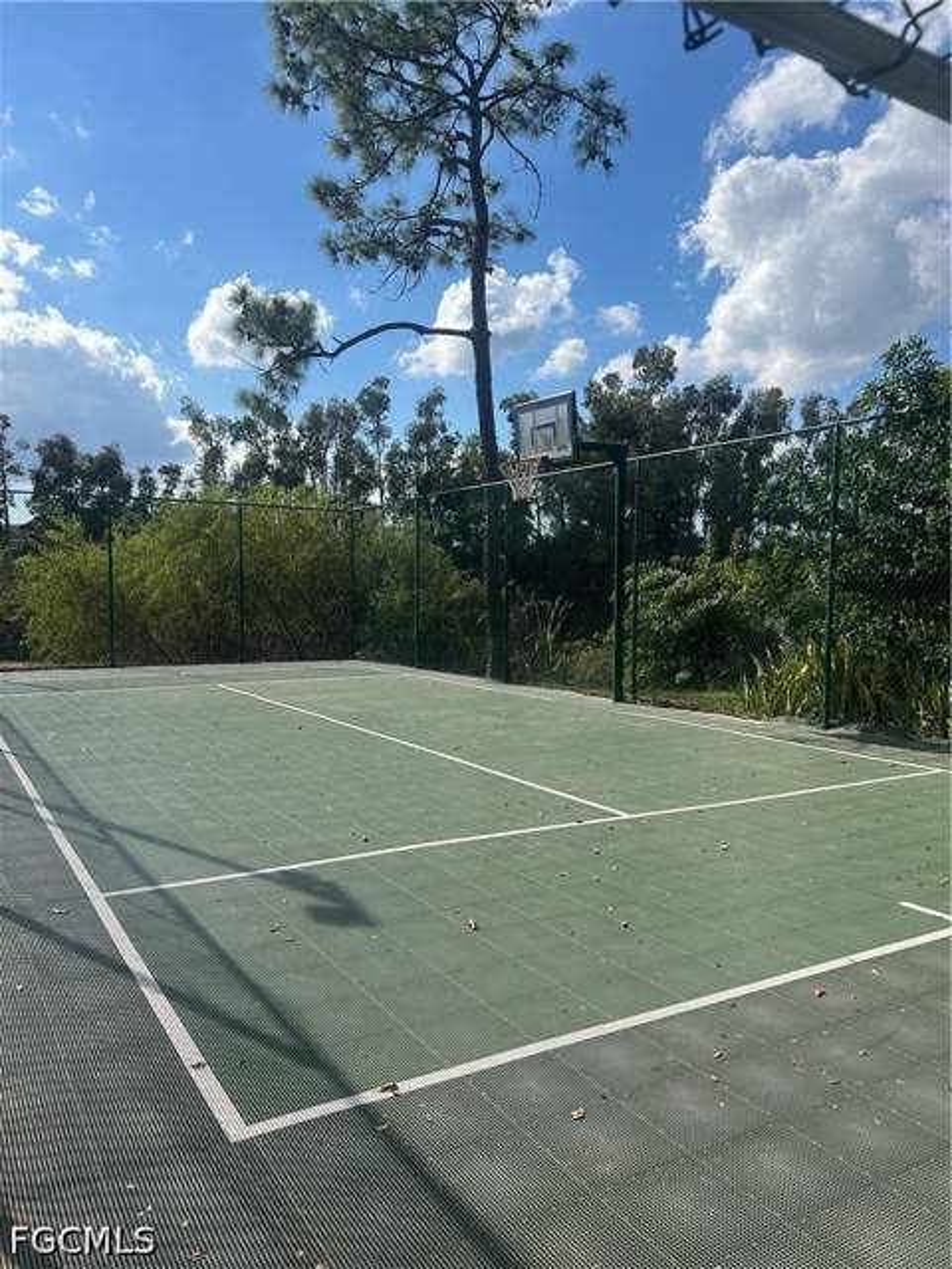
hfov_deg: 53.1
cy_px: 634
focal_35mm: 26
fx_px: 953
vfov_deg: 67.3
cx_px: 476
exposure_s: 1/5587
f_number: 1.5
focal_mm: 5.7
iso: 50
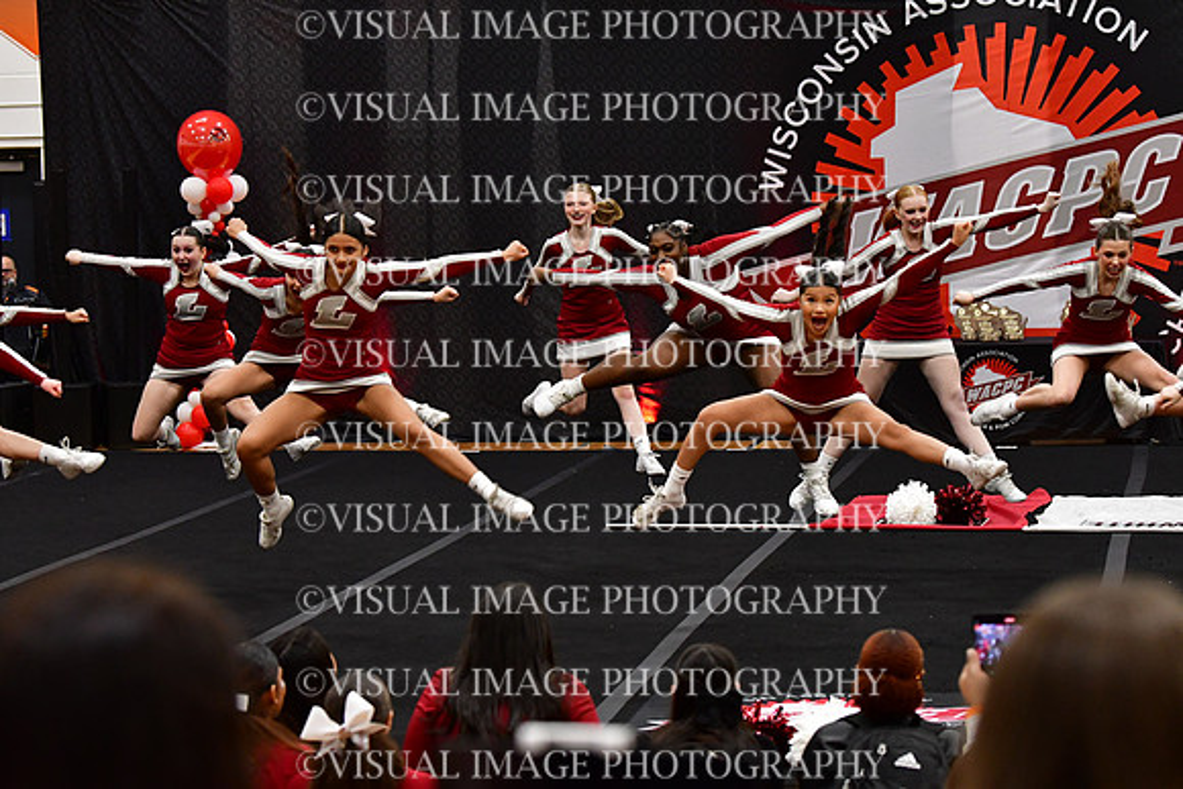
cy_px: 394
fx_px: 3451
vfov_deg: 13.0
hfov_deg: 19.5
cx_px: 592
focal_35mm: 105
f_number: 4
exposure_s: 1/500
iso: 4000
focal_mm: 70
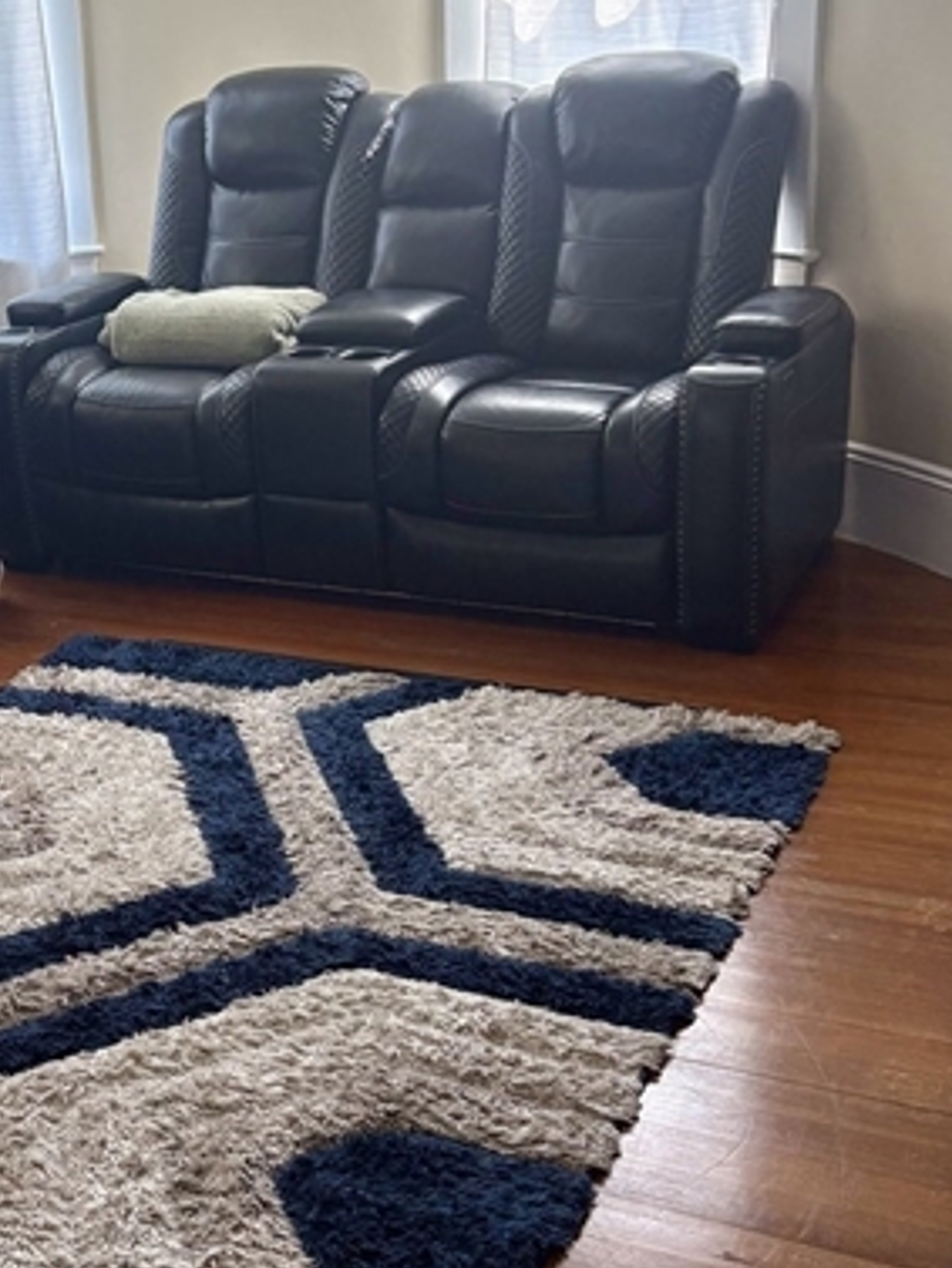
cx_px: 108
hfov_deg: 26.7
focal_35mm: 53
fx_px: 1942
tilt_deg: -19.9
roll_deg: +5.3
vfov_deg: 36.2
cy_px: 605
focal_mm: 5.96
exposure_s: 1/95
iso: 125
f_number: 1.6
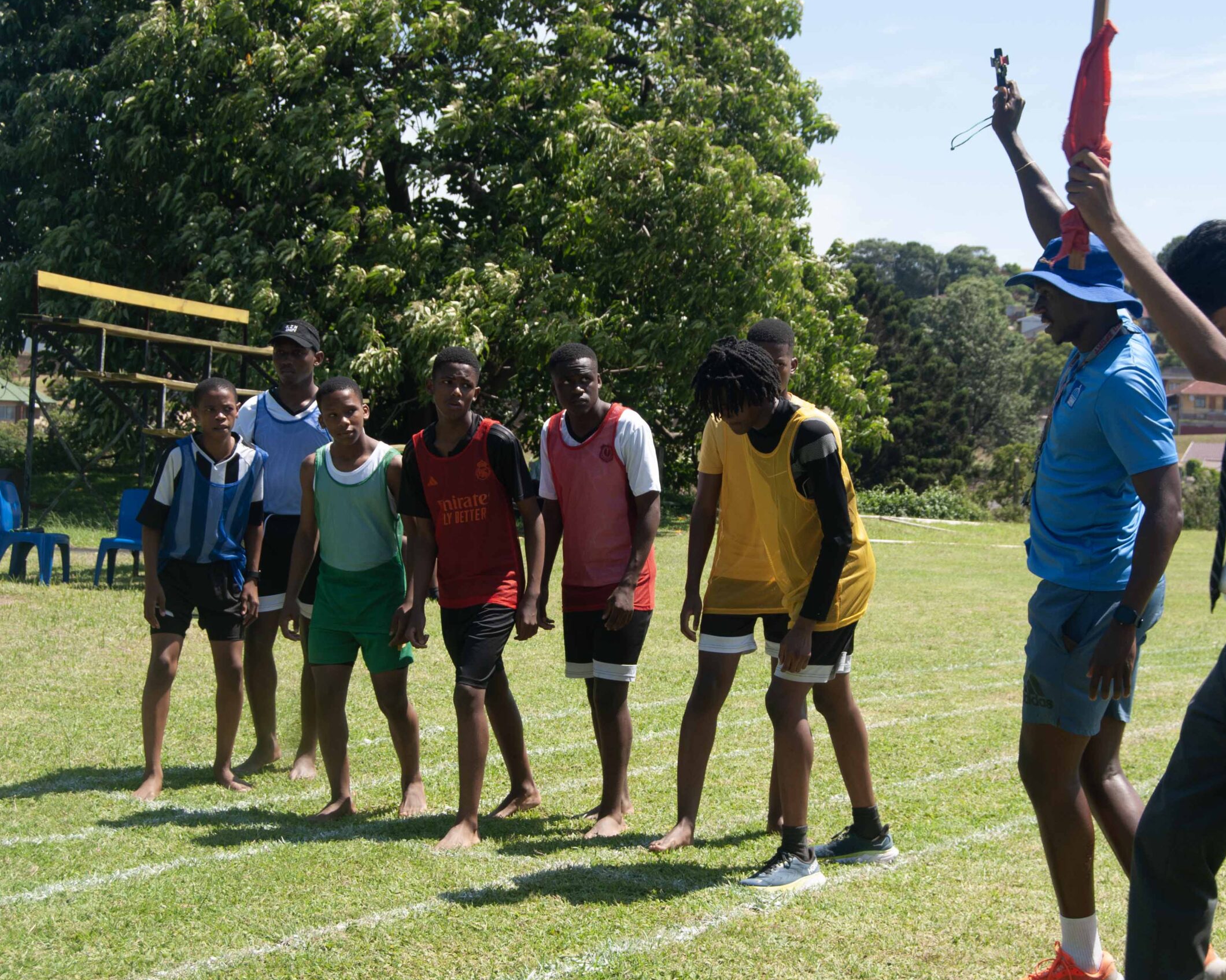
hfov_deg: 31.7
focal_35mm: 60
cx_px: 648
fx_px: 2161
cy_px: 488
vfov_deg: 25.6
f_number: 6.3
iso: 100
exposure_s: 1/160
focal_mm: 35
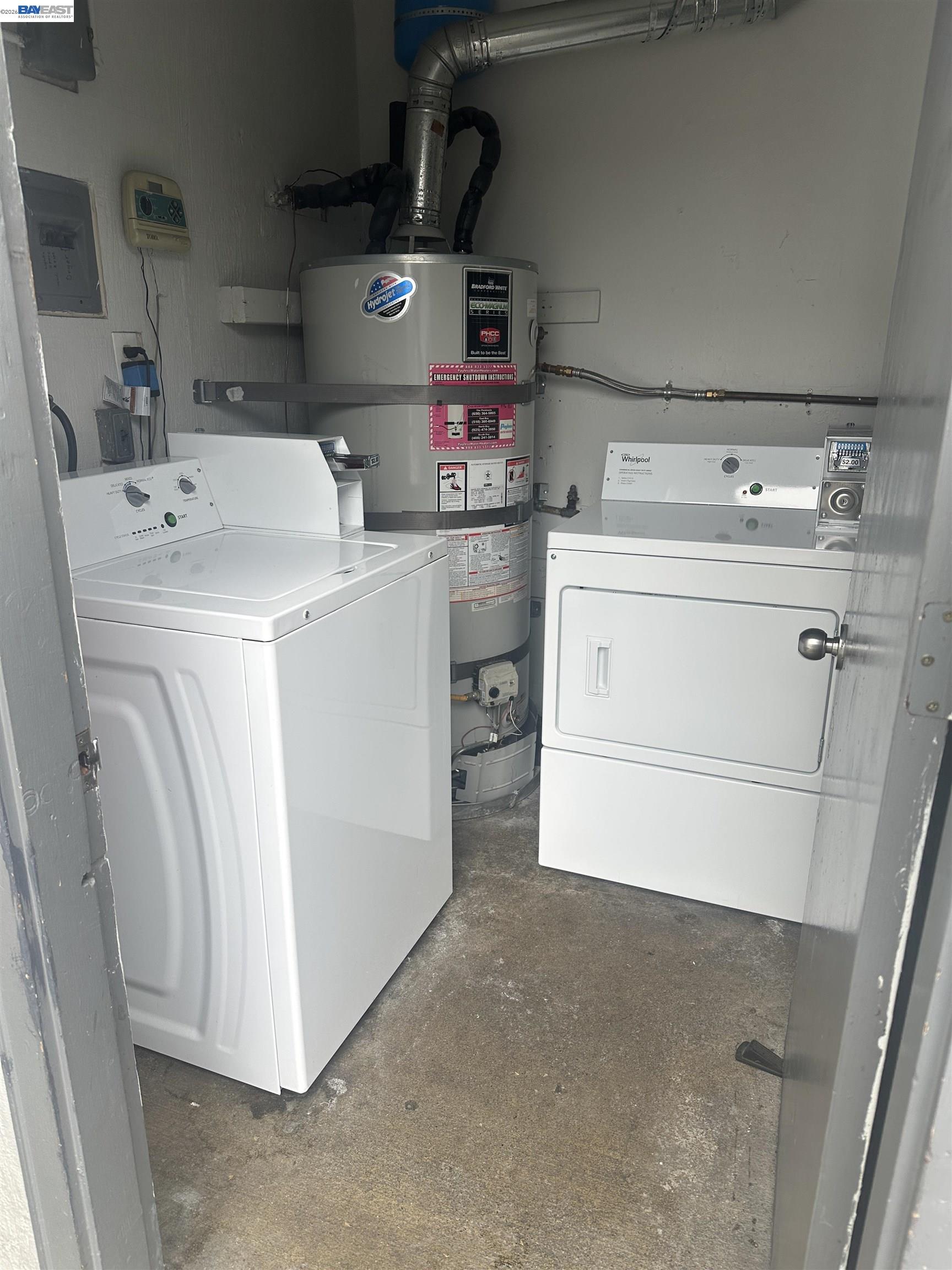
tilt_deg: -16.0
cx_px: 476
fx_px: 880
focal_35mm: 24
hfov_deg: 56.8
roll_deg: -1.0
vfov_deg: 71.6
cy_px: 635
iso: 80
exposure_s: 1/355
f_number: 1.78
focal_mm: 6.86
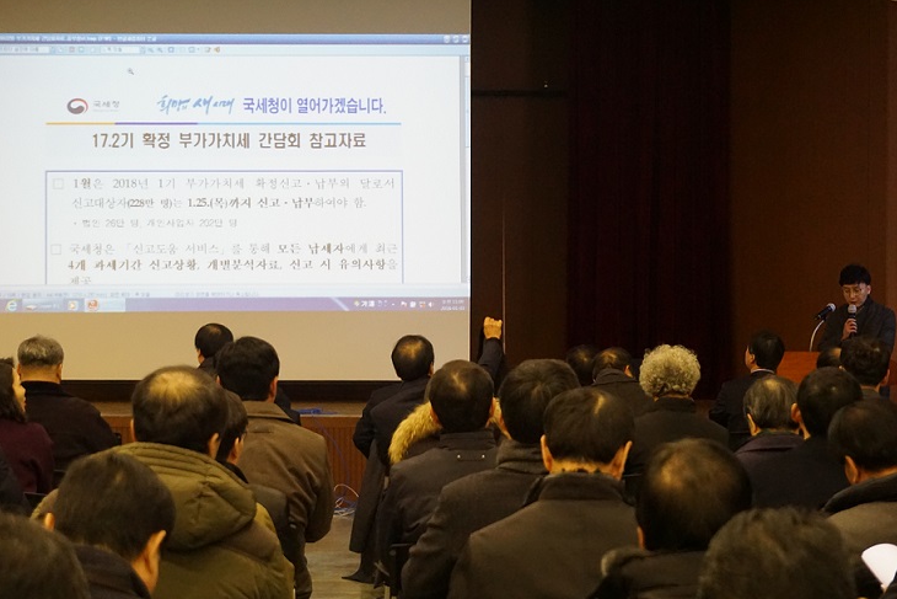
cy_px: 310
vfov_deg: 16.4
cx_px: 404
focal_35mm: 84
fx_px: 2083
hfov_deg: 24.3
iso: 3200
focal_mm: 49
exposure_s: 1/100
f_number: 5.6
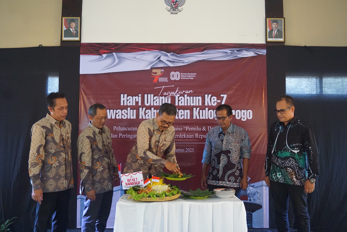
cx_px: 174
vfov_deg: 40.0
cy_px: 116
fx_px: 318
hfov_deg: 57.2
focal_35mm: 33
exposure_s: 1/50
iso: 3200
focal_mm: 22
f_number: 4
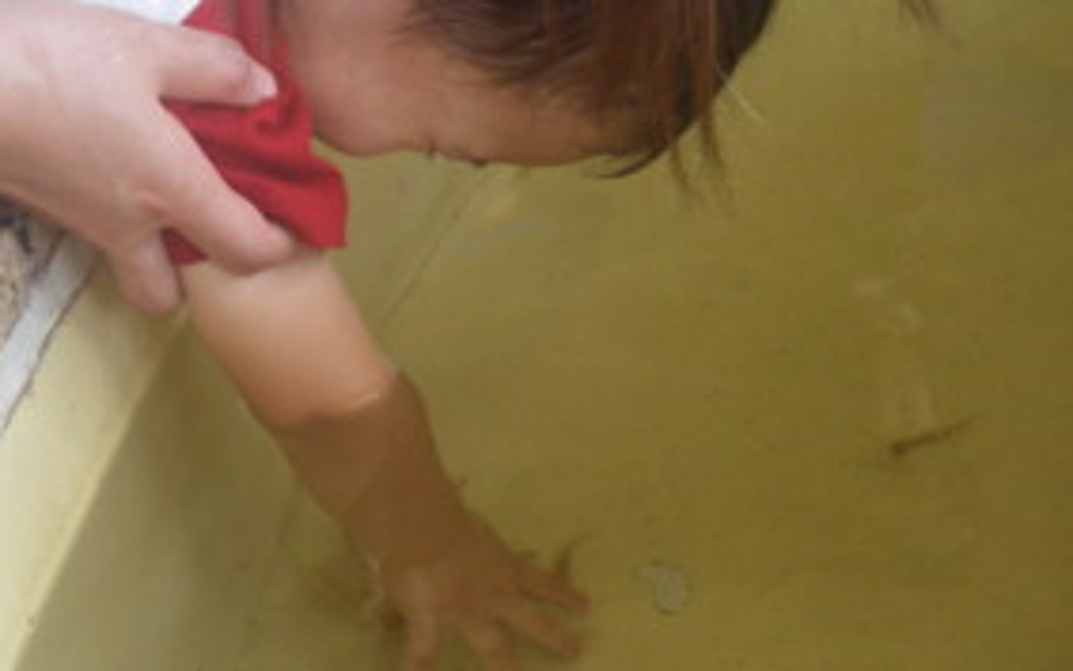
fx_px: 1872
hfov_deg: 32.0
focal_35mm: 64
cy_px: 307
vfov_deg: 20.3
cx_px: 474
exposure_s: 1/40
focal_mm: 6.3
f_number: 3.3
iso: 160
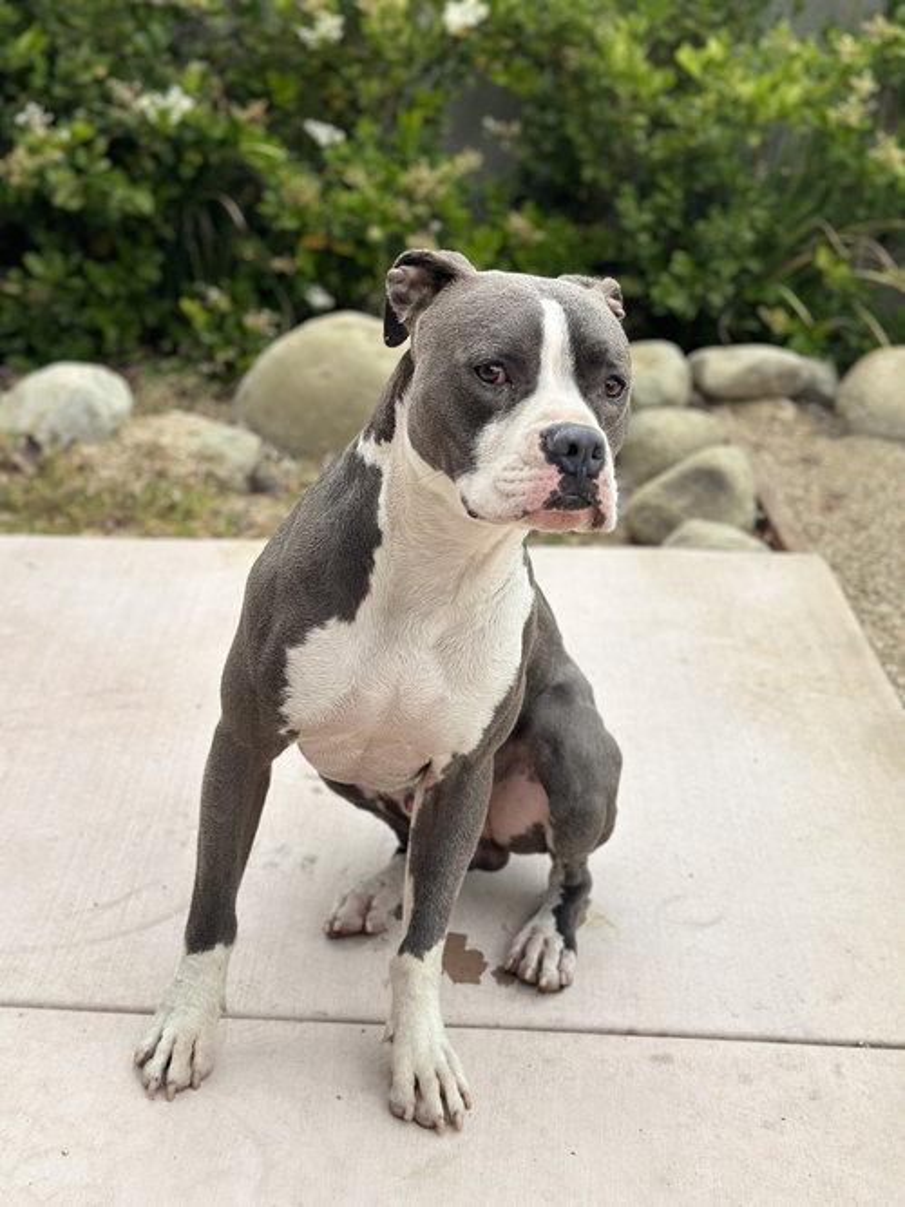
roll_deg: -1.9
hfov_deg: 30.3
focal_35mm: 48
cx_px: 452
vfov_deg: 39.7
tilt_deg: -22.7
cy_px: 604
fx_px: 1674
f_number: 1.78
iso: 80
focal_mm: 6.86
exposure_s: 1/3058
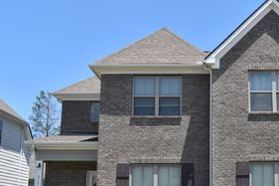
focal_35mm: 64
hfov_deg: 30.7
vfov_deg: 21.2
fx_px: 496
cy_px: 118
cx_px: 220
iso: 100
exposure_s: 1/250
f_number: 8
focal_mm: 24
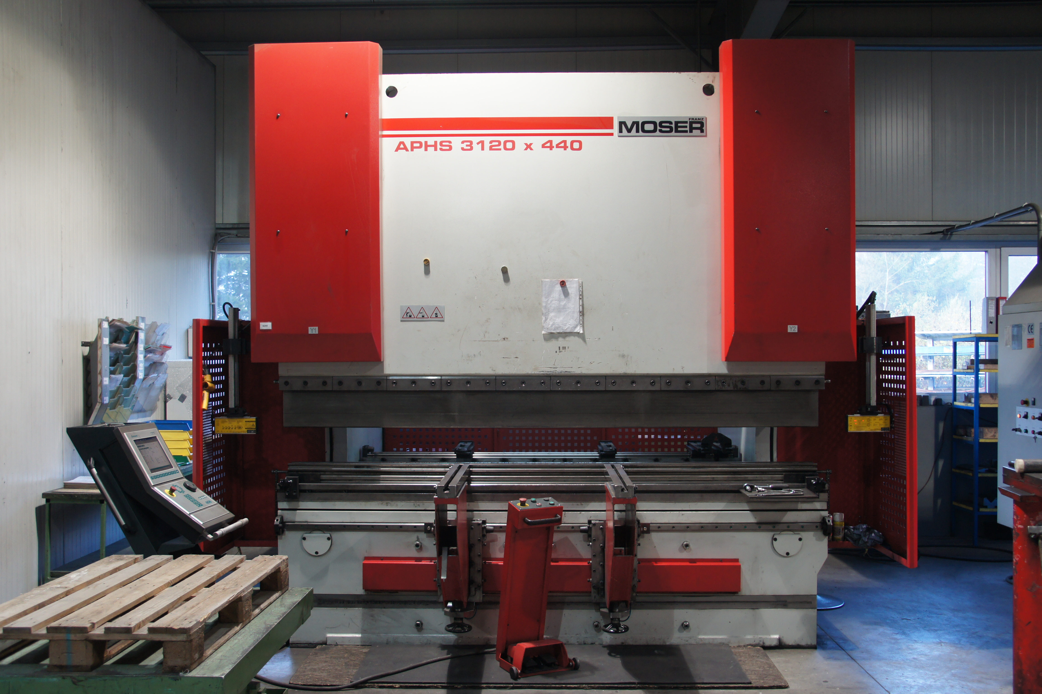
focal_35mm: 33
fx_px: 955
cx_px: 521
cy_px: 347
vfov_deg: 39.9
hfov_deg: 57.3
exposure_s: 1/40
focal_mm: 22
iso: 500
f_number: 4
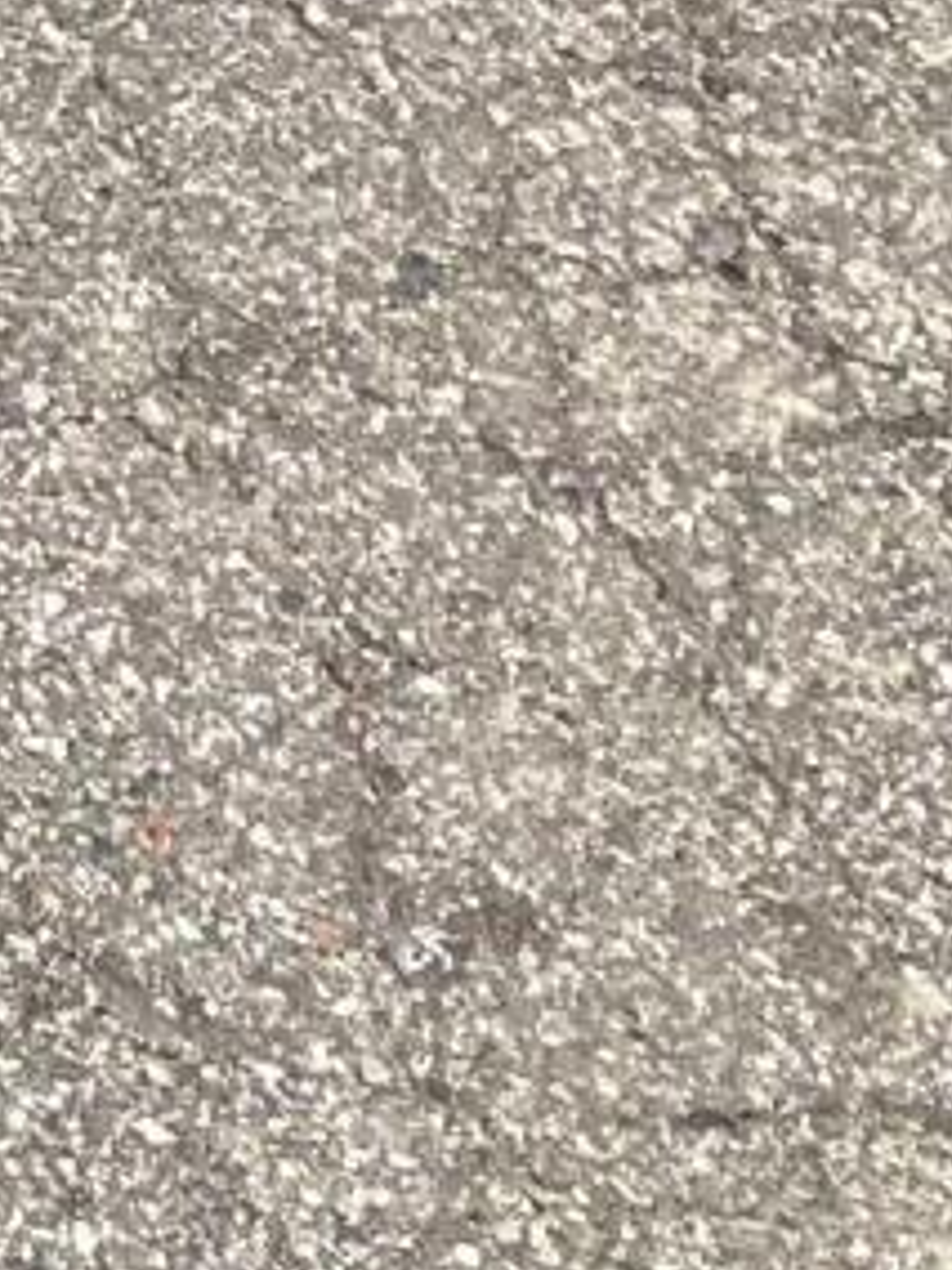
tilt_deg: -21.1
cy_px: -2428
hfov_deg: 7.6
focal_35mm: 183
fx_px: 6710
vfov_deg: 9.0
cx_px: -1336
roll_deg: -1.3
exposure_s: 1/4149
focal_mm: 5.1
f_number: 1.6
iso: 50
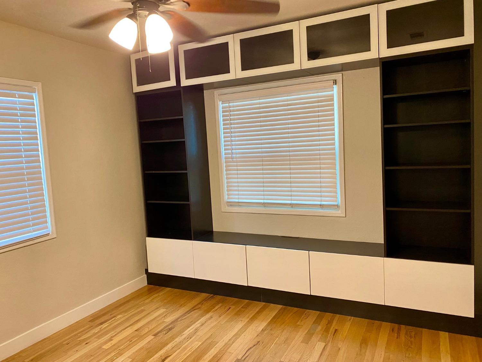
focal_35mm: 26
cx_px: 241
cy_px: 181
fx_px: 362
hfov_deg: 67.3
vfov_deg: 53.1
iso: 200
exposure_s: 1/60
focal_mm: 4.25
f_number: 1.8
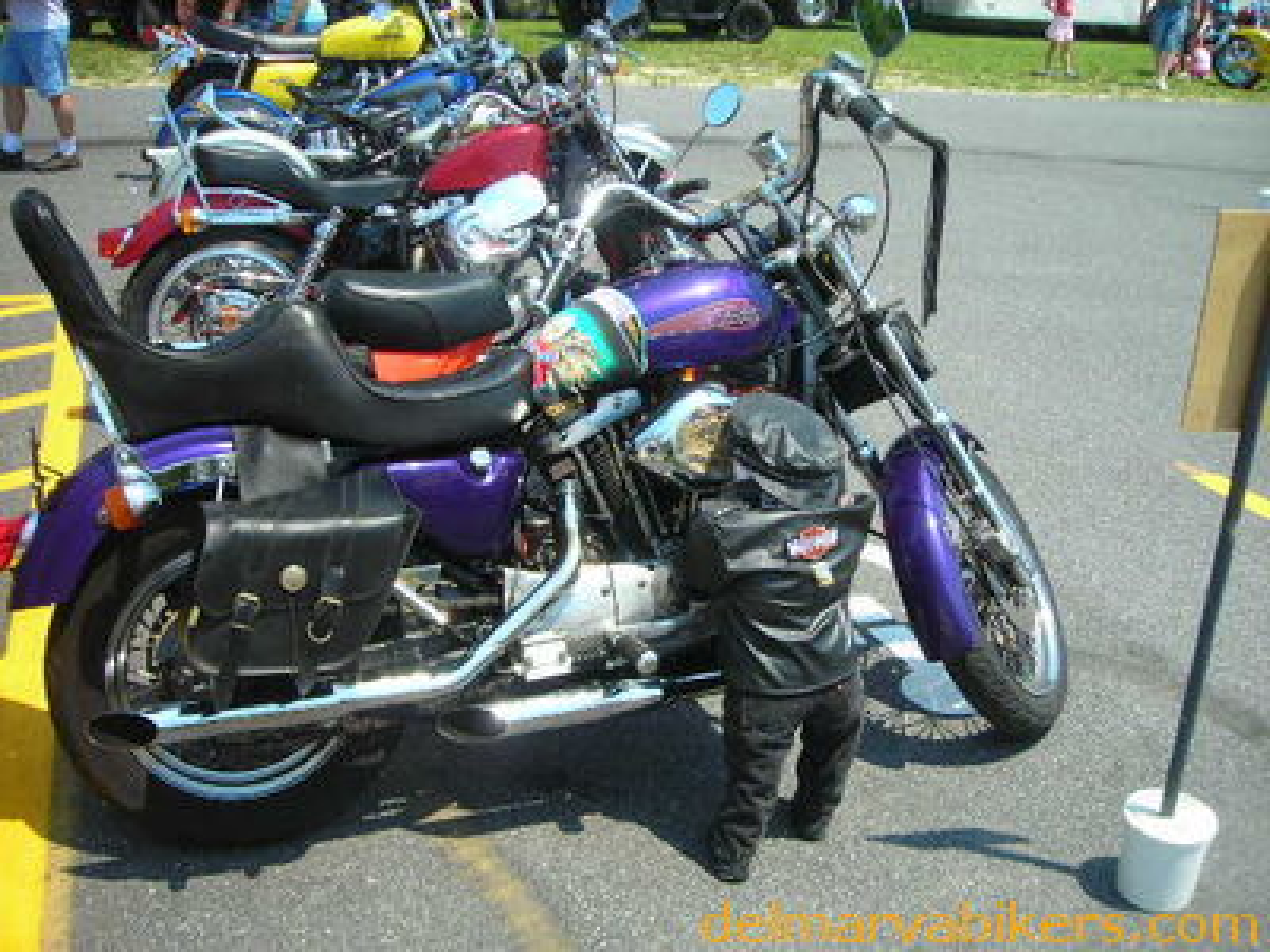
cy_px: 476
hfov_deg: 49.0
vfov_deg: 37.7
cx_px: 635
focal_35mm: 38
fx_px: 1394
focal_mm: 6.3
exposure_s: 1/358
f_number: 3.2
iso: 50
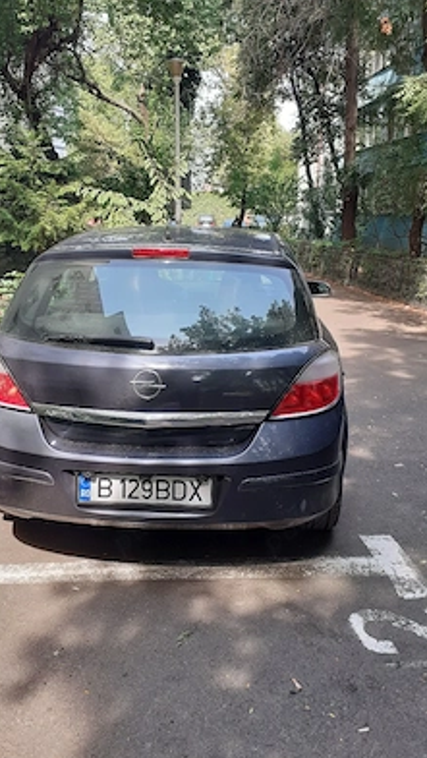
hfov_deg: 39.0
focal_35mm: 30
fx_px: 603
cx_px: 214
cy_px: 377
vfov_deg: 64.3
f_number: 1.9
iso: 40
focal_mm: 3.6
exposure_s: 1/123
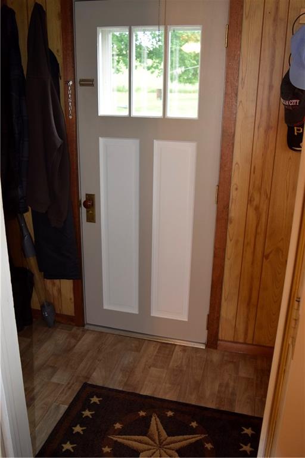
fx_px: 419
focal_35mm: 33
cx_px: 152
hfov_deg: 40.0
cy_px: 229
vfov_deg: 57.2
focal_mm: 22
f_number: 4
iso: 800
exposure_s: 1/60
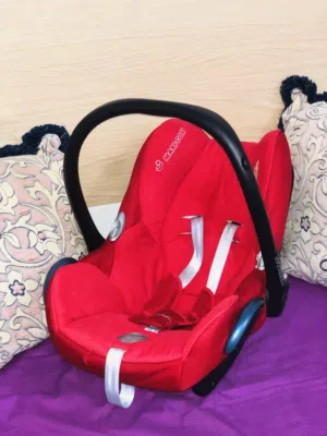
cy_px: 218
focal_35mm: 52
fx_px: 655
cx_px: 164
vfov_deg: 36.8
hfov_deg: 28.0
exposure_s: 1/30
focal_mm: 6
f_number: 2.4
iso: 250
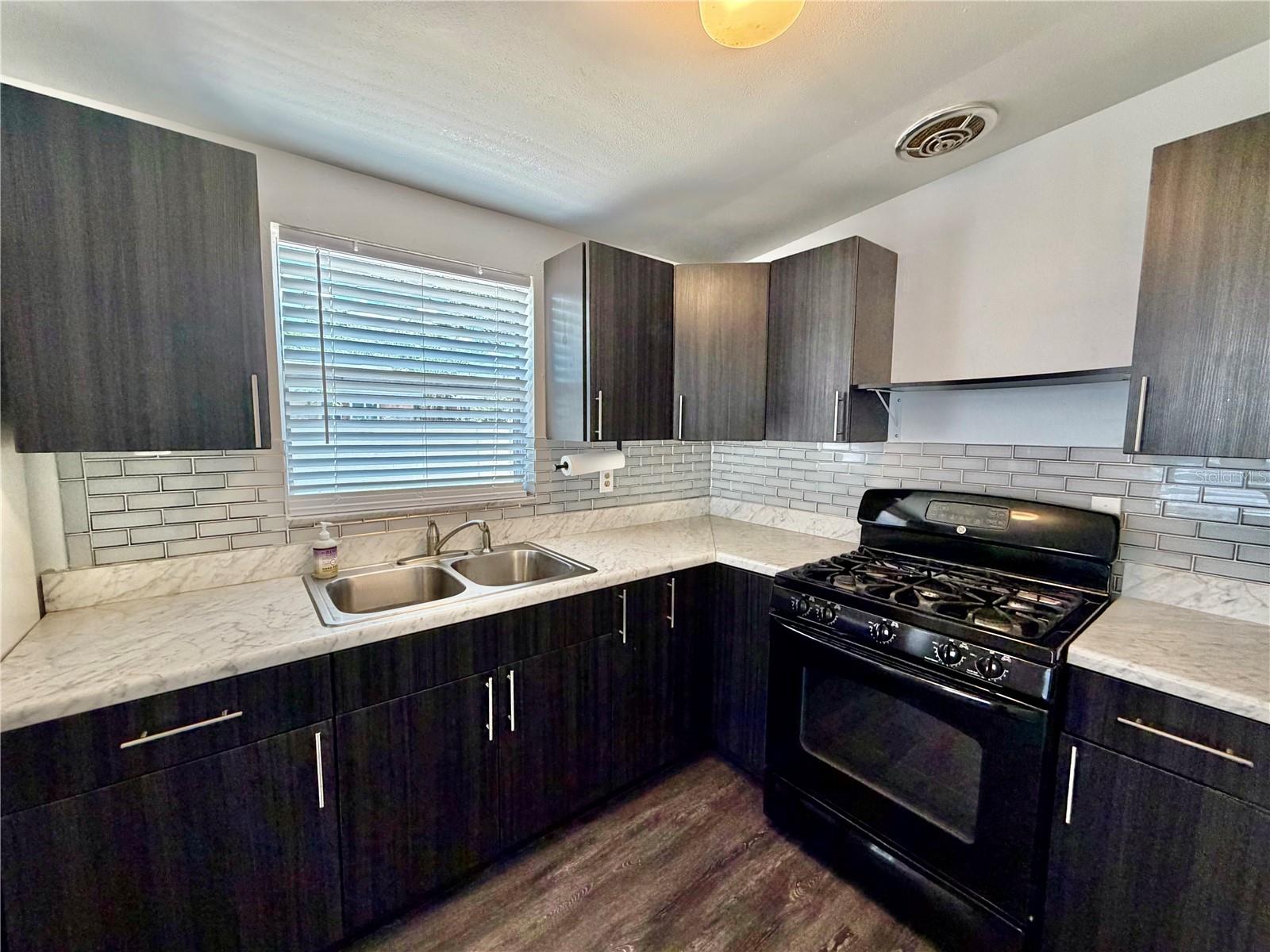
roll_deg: -0.6
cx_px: 635
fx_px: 514
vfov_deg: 85.7
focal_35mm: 14
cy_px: 476
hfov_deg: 102.1
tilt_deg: -7.4
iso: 250
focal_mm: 2.22
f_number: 2.2
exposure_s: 1/120
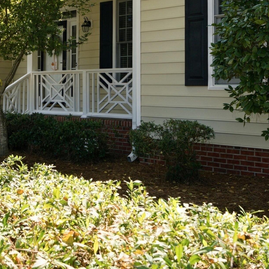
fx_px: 528
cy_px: 90
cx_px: 8
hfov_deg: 27.2
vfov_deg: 28.4
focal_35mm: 60
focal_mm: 19.4
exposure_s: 1/160
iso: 400
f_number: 8
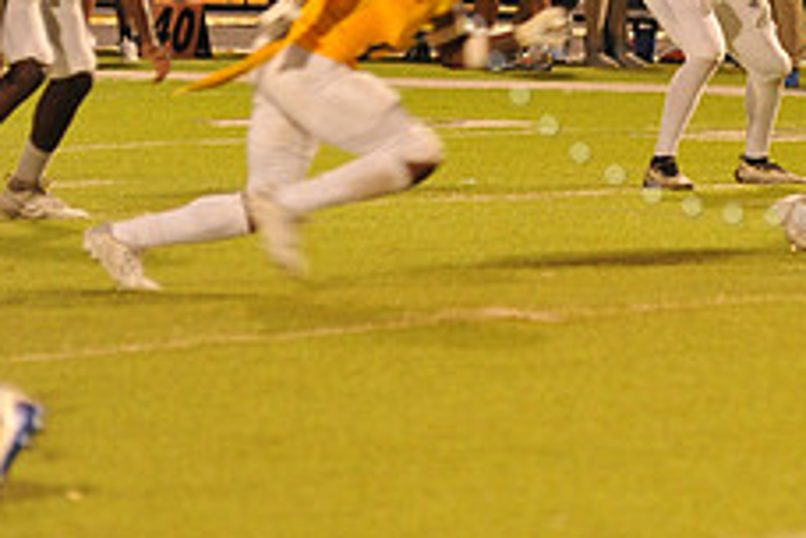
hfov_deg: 4.0
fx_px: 11395
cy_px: -117
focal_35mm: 509
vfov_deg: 2.7
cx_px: 774
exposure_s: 1/160
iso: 3200
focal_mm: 200
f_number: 4.5
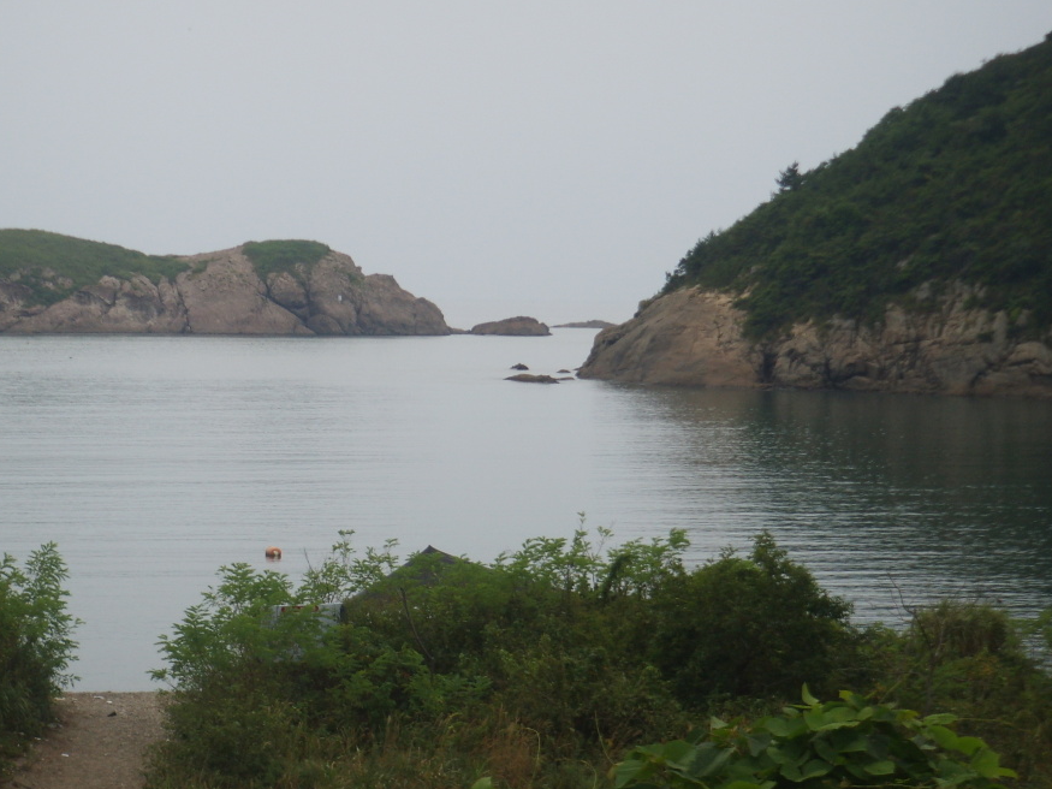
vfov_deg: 10.8
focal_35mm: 137
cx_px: 464
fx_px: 4163
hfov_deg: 14.4
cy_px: 343
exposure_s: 1/350
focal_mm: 19.8
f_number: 4.5
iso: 50
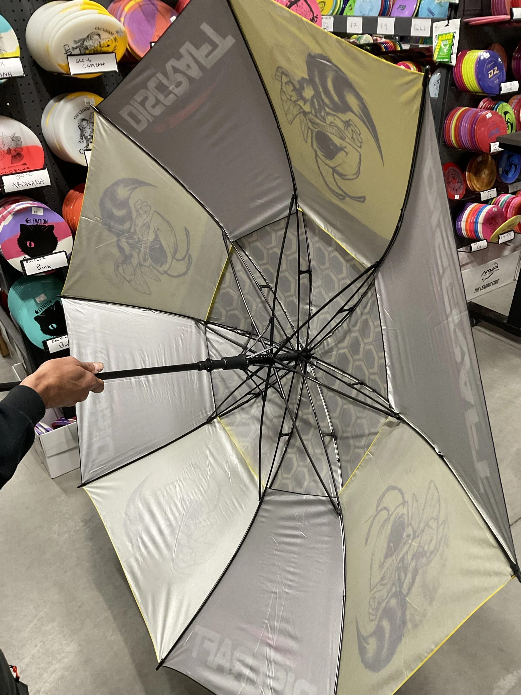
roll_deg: +0.8
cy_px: 348
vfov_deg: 61.7
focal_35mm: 29
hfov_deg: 48.2
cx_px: 260
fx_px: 582
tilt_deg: -32.8
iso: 100
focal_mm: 3
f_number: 1.8
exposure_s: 1/60
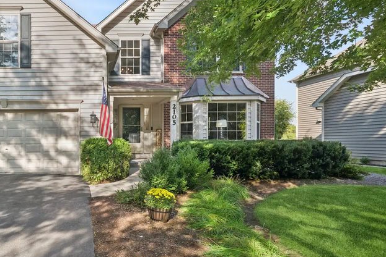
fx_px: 247
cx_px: 84
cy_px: 78
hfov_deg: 69.6
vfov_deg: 53.6
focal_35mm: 23
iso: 640
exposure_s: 1/500
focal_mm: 14
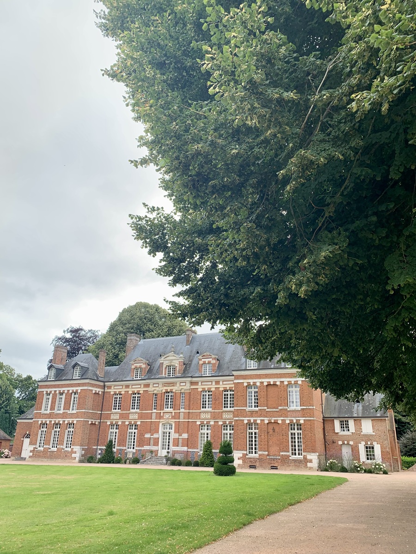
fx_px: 417
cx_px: 208
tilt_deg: +21.2
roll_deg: -2.0
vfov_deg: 67.3
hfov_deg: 53.1
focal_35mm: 26
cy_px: 277
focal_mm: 4.25
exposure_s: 1/371
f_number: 1.8
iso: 25
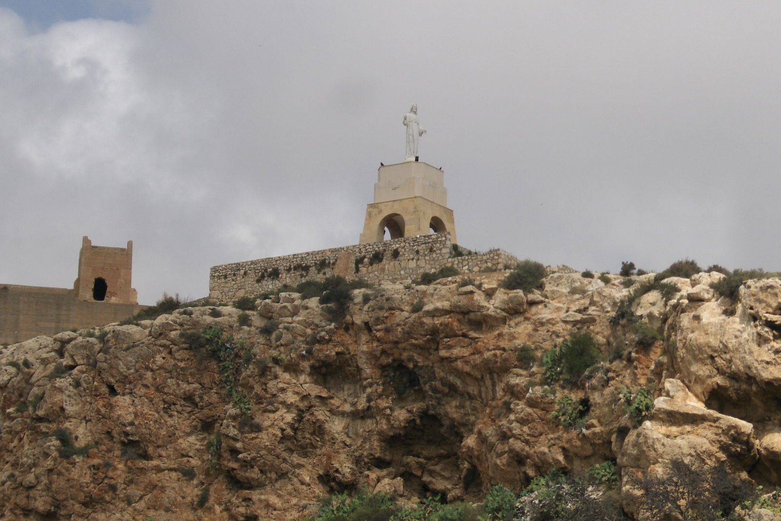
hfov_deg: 15.8
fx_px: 2820
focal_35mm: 130
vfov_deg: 10.5
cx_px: 461
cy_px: 232
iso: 100
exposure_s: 1/559
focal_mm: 22.5
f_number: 6.8
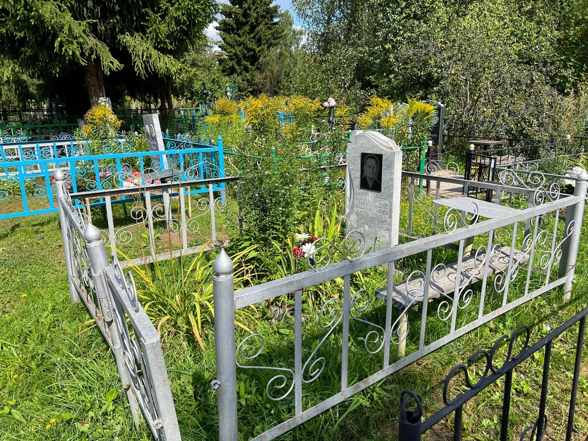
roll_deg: -1.8
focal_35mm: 26
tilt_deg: -12.5
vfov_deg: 53.1
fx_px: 442
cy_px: 220
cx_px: 294
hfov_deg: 67.3
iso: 50
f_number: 1.5
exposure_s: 1/2695
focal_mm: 5.7
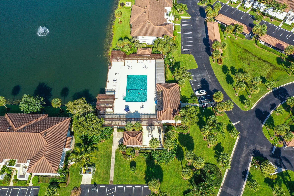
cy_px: 98
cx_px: 147
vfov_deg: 46.4
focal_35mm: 28
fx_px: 229
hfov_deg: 65.5
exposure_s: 1/320
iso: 100
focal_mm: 10.26
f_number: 5
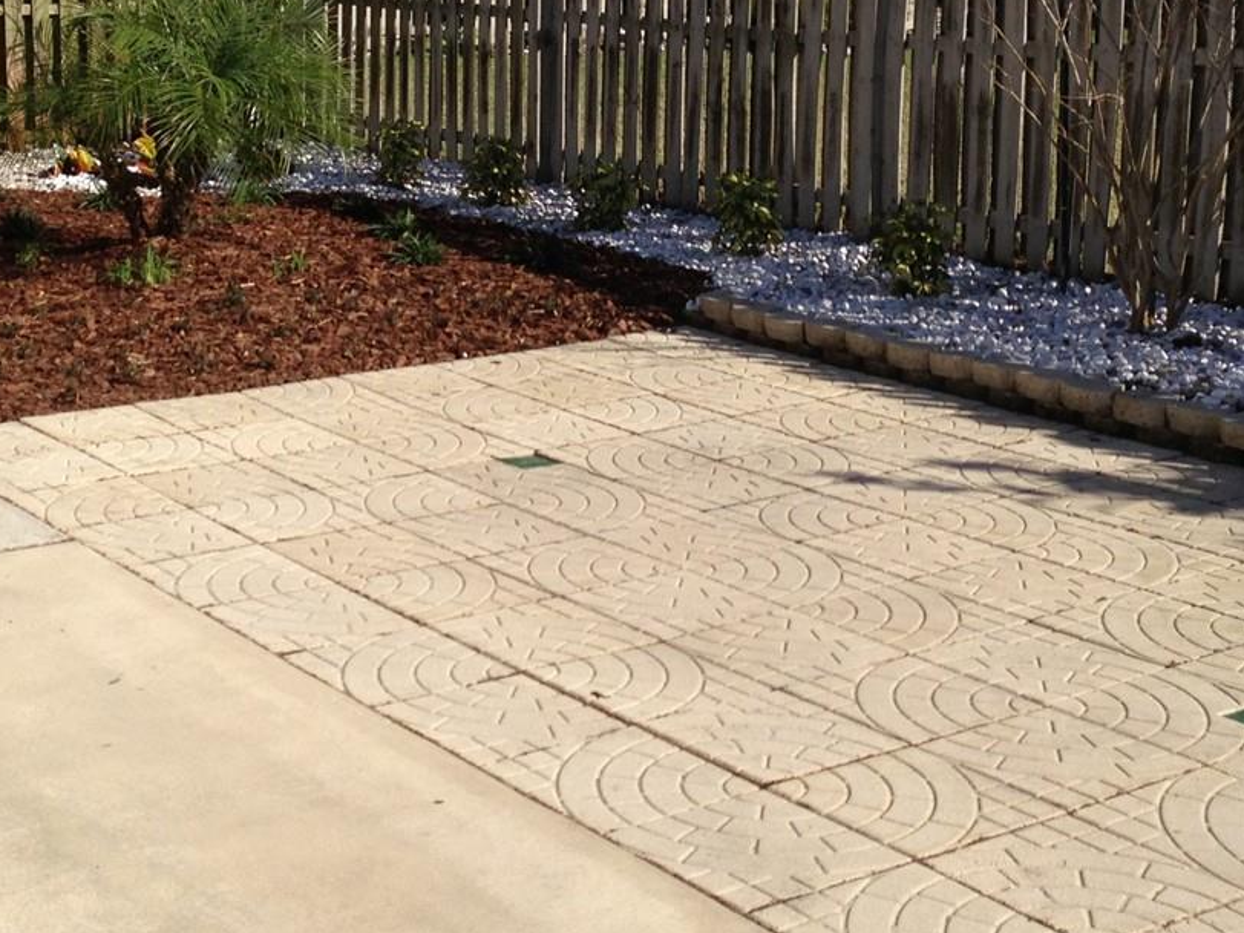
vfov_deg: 22.5
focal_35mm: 65
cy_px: 313
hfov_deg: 29.7
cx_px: 466
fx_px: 2336
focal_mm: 4.13
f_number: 2.4
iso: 50
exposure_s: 1/2262
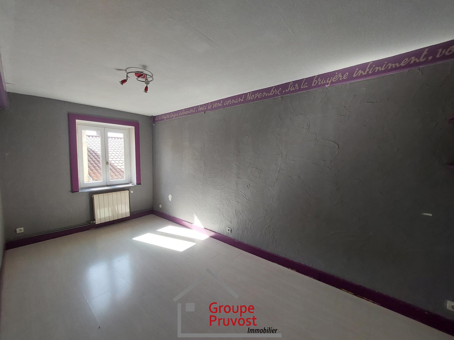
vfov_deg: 89.9
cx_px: 227
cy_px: 170
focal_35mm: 13
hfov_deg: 106.2
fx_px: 170
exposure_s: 1/100
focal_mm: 1.74
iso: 64
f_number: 2.2
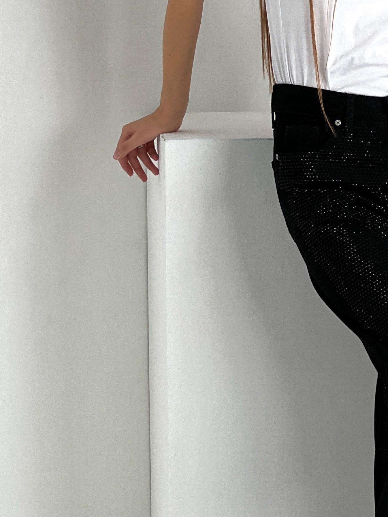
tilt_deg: -6.6
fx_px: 2586
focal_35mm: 173
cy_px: 223
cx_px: 244
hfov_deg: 8.6
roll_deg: +0.3
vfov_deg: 11.4
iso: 64
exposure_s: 1/100
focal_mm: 9
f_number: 2.8
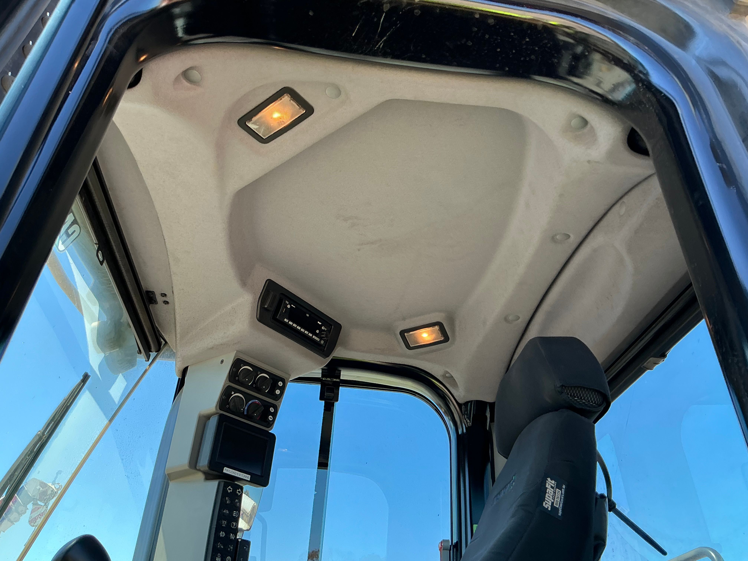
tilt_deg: +35.3
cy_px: 280
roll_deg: -1.8
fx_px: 605
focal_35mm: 28
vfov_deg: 49.7
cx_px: 374
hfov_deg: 63.4
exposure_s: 1/229
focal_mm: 3
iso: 20
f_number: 1.8
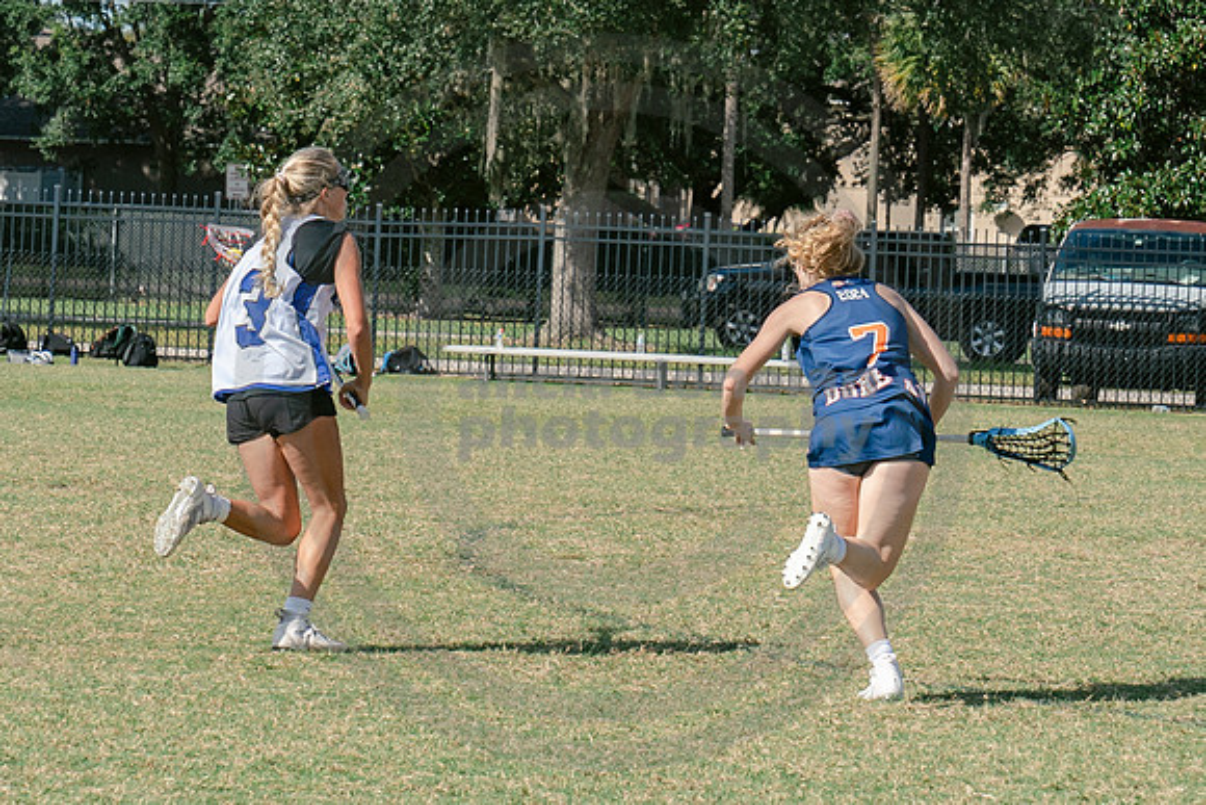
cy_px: 411
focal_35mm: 195
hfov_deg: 10.5
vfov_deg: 7.0
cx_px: 581
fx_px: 6549
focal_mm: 70
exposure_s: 1/1000
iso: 250
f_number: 5.6
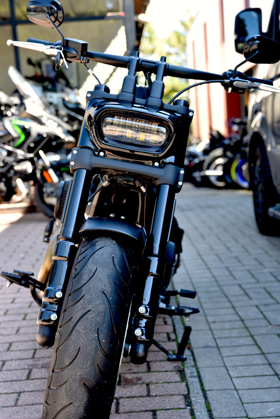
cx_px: 140
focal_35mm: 60
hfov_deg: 22.6
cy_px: 210
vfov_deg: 33.4
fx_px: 699
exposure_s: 1/60
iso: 100
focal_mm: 60
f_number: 4
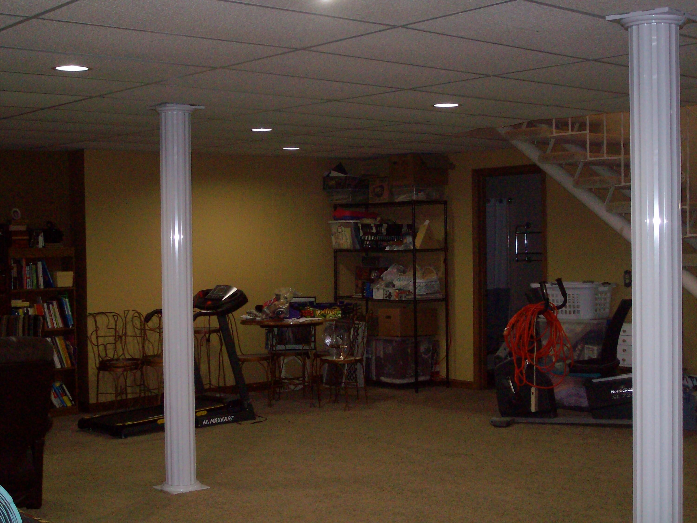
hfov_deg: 35.5
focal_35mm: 54
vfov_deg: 27.0
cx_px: 348
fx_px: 1087
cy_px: 262
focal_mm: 9.11
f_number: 3.4
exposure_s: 1/55.4
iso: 320
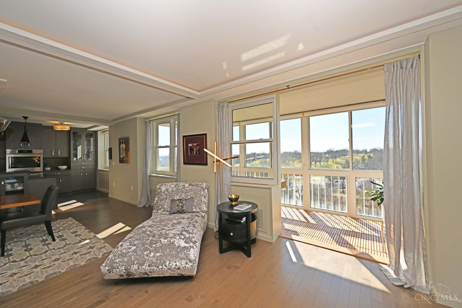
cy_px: 154
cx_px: 231
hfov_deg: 104.3
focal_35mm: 14
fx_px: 180
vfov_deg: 81.2
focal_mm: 14
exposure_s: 1/200
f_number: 8
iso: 100
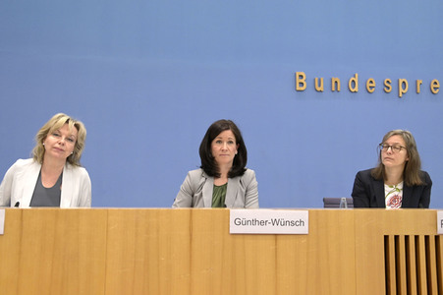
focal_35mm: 36
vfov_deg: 36.8
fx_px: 443
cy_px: 148
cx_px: 222
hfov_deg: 53.2
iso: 4000
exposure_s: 1/1000
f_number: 5
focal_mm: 36
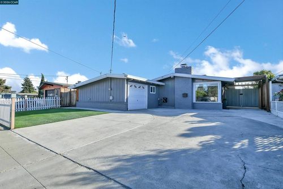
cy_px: 94
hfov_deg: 95.0
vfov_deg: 72.0
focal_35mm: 16
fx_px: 130
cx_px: 142
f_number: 7.1
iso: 250
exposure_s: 1/320
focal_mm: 11
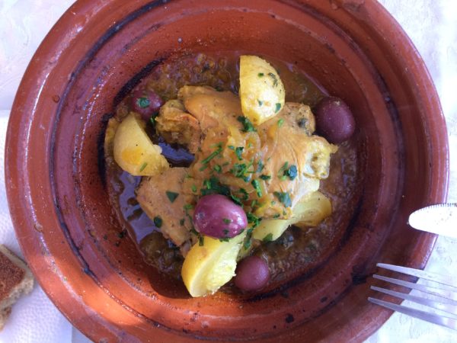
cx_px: 228
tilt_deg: -86.1
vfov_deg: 48.2
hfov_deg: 61.7
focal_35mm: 29
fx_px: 383
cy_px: 172
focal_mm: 4.15
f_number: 2.2
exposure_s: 1/33
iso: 100
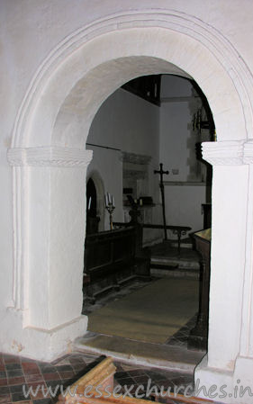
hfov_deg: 33.6
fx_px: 419
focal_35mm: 38
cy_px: 206
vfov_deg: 51.5
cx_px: 134
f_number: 2.8
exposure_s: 1/60.1
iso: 50
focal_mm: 8.9
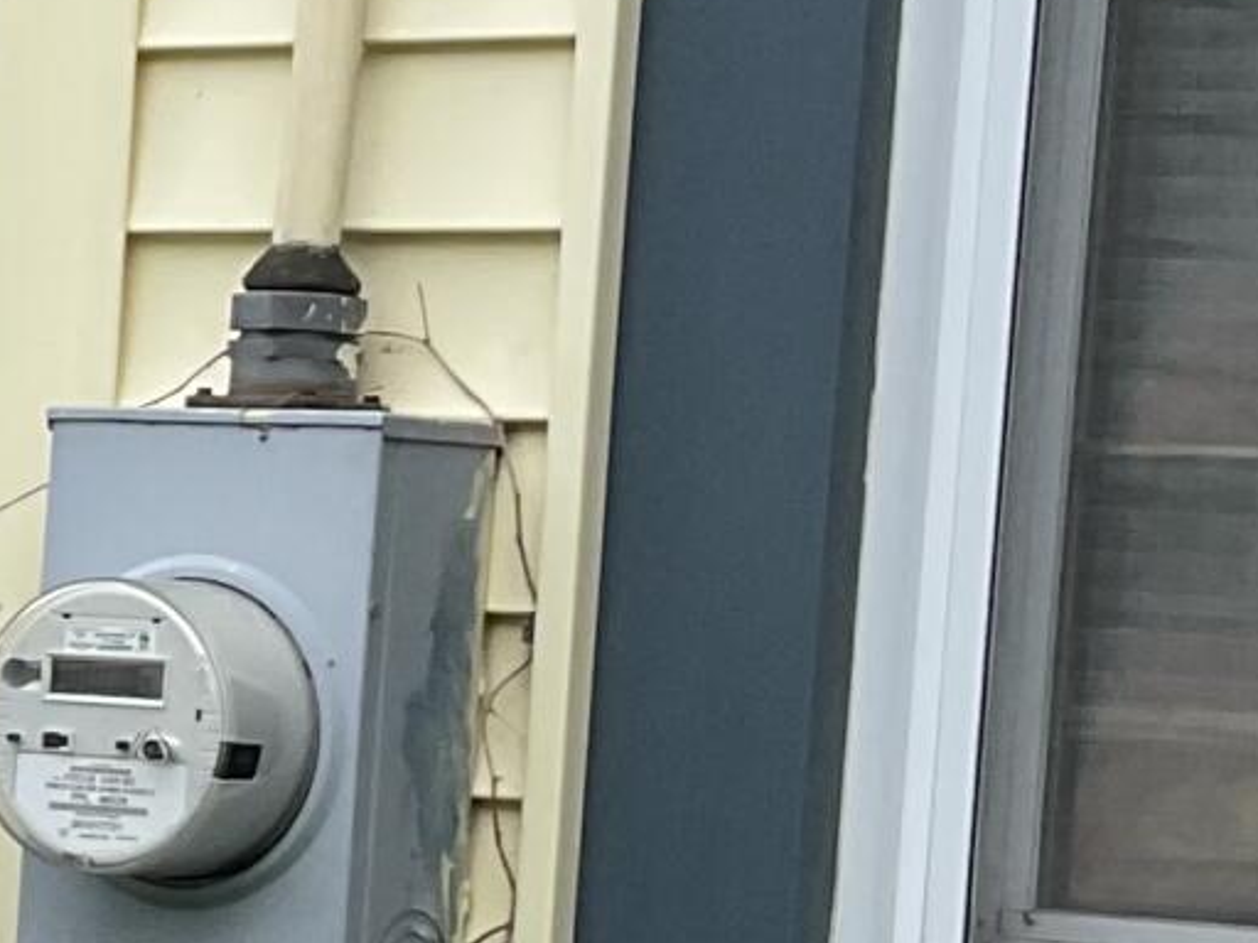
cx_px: -1290
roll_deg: -3.1
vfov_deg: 8.7
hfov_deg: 10.6
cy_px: 918
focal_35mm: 170
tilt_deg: -4.4
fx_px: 6178
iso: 16
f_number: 1.8
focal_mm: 3
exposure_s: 1/606
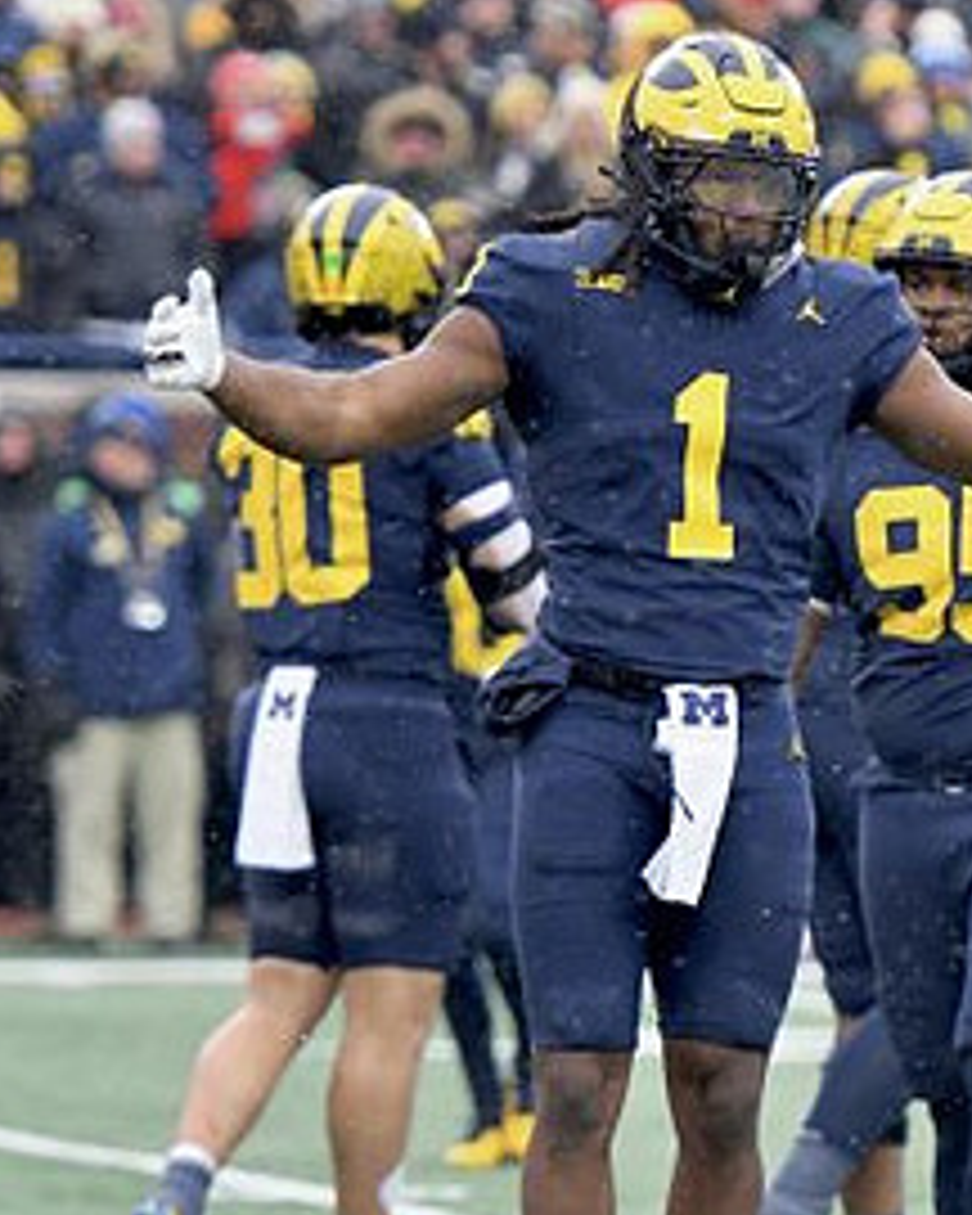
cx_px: 860
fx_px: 17404
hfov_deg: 3.2
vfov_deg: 4.0
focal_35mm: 484
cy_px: 792
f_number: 2.8
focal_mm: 160
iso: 800
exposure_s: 1/1000
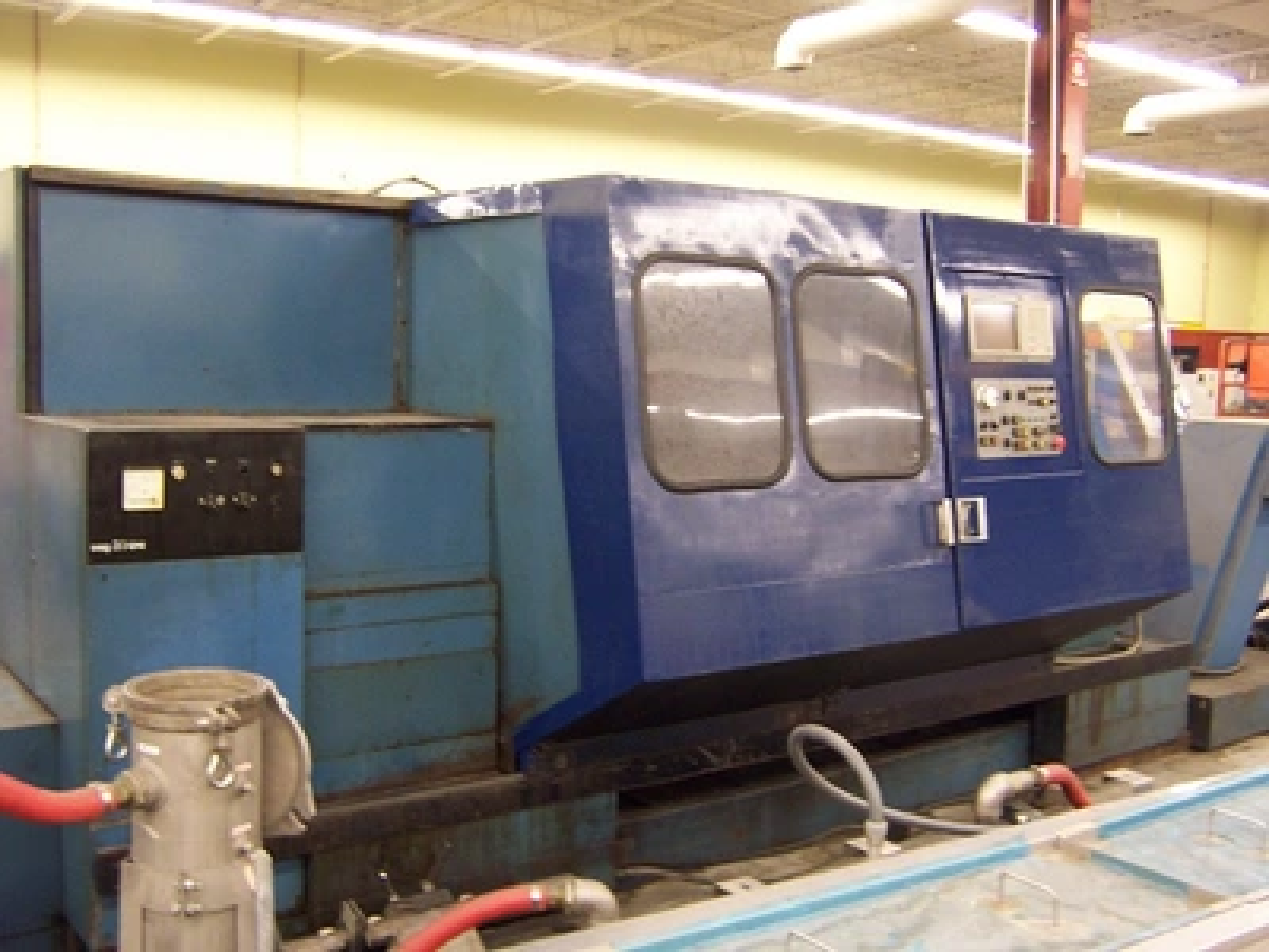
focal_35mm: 36
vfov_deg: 39.7
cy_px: 476
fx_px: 1320
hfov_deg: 51.4
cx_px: 634
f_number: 2.8
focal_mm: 5.6
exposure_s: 1/8
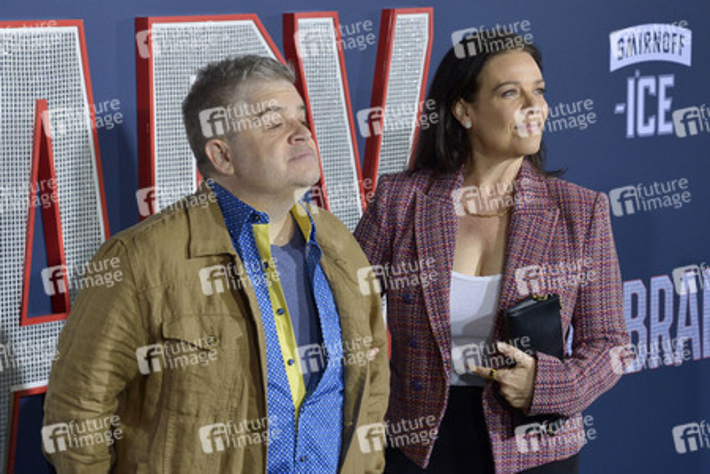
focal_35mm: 135
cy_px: 237
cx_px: 355
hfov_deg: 15.2
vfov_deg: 10.2
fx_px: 2662
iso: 2000
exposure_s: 1/320
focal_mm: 135
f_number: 6.3
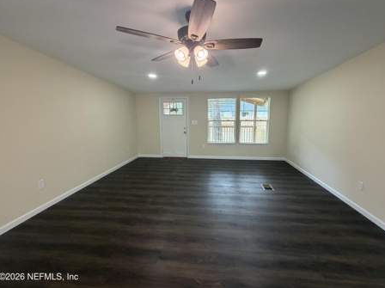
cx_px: 205
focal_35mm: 15
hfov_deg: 98.1
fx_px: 167
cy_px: 135
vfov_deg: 81.6
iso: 320
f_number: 2.2
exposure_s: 1/120
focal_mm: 2.22
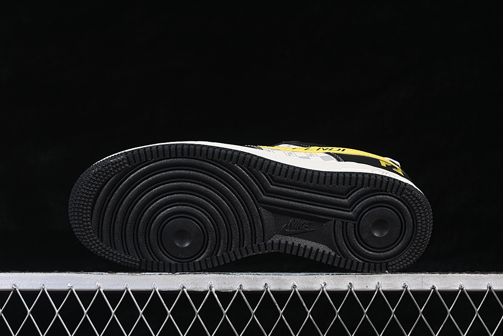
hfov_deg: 27.0
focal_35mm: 75
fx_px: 1048
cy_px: 168
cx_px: 252
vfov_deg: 18.2
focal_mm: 50
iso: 160
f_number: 6.3
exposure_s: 1/60
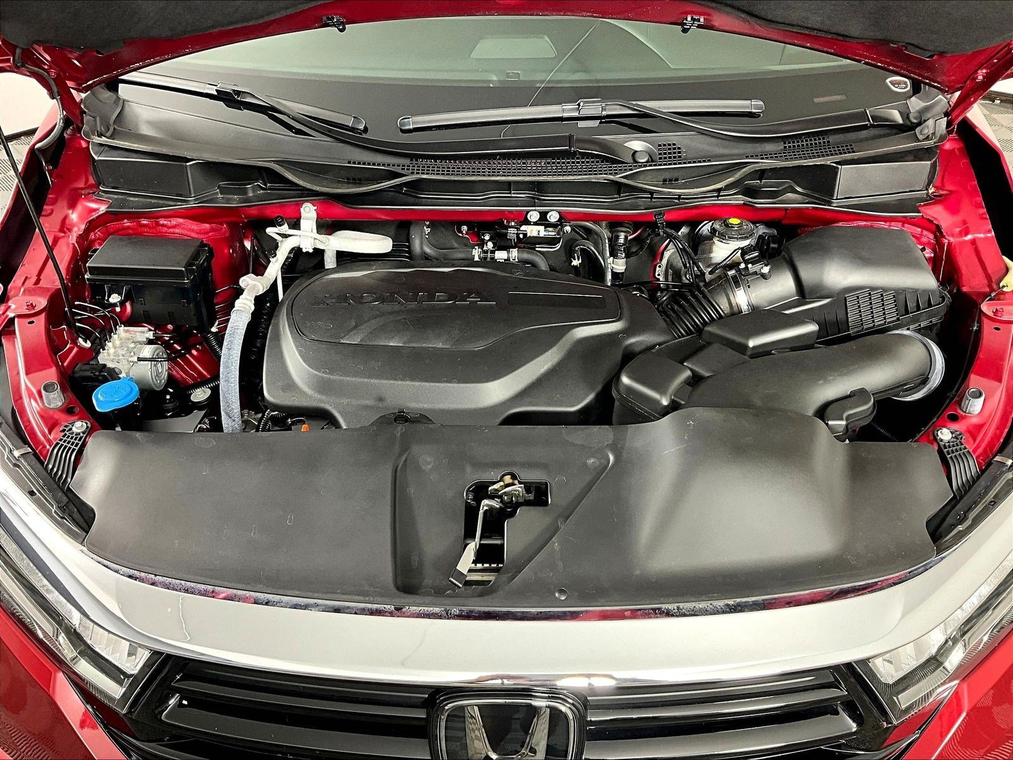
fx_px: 849
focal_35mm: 29
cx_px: 506
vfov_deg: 48.2
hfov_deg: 61.7
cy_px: 380
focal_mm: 3
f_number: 1.8
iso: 80
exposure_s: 1/60
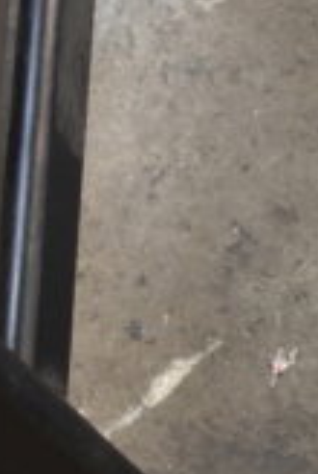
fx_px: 2863
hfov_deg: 6.1
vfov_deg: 9.5
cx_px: 749
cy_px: 160
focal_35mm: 217
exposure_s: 1/40
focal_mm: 26
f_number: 4
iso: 640
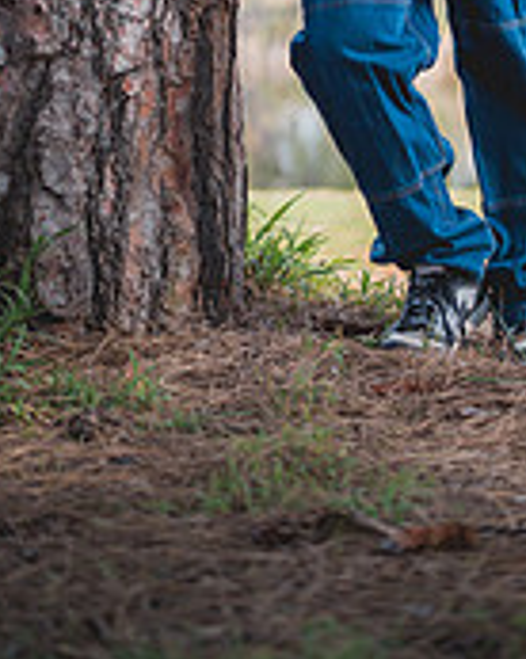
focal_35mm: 122
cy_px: -179
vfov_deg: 15.1
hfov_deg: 12.6
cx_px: 396
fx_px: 2378
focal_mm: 50
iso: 250
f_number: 1.4
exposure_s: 1/2000
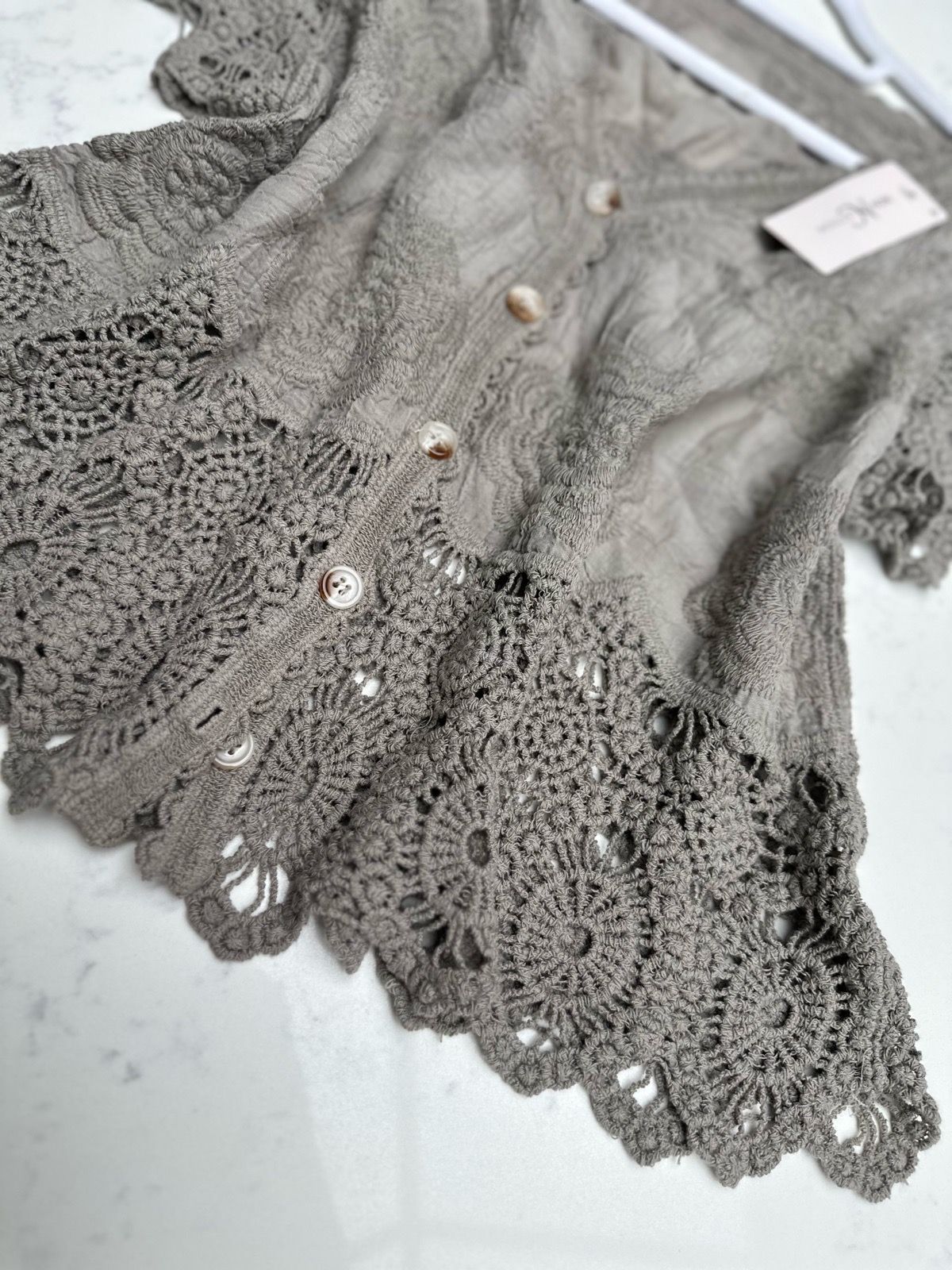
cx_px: 476
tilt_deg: -67.1
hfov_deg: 56.8
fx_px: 880
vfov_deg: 71.6
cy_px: 635
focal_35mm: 24
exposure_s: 1/383
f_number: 1.78
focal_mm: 6.86
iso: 80
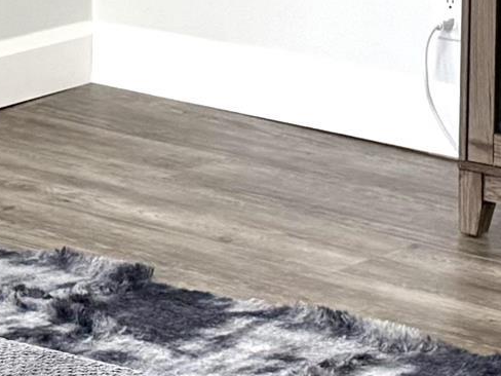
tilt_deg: -1.3
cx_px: 362
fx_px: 2185
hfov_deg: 13.0
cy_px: -331
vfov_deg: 9.3
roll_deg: +0.0
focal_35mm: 151
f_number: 1.78
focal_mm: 6.76
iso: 200
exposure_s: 1/176
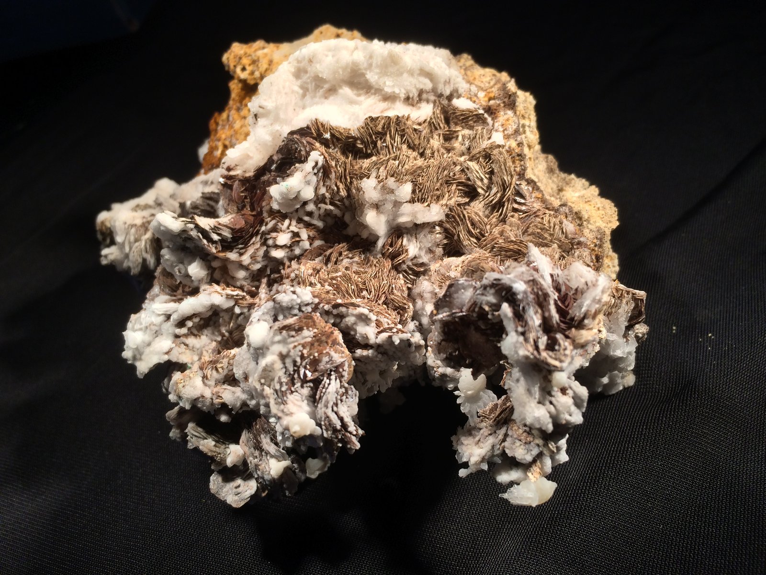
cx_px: 383
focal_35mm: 29
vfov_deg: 48.2
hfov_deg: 61.7
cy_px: 288
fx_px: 642
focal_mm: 4.15
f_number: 2.2
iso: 32
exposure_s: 1/265
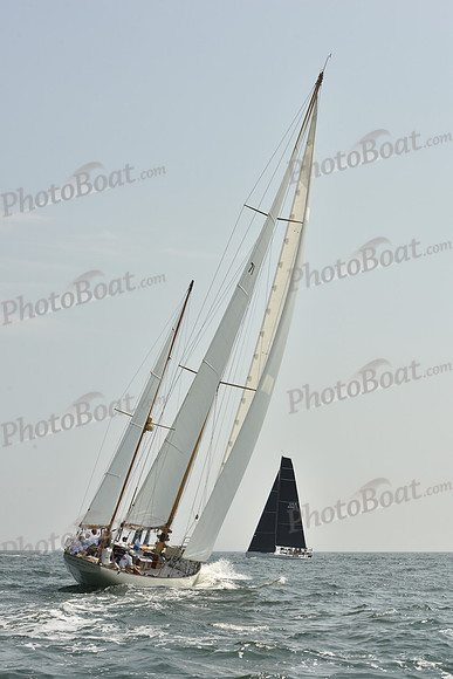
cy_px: 340
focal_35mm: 70
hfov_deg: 19.5
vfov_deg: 28.8
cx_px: 226
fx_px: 1320
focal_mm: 70
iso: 250
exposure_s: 1/800
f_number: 11
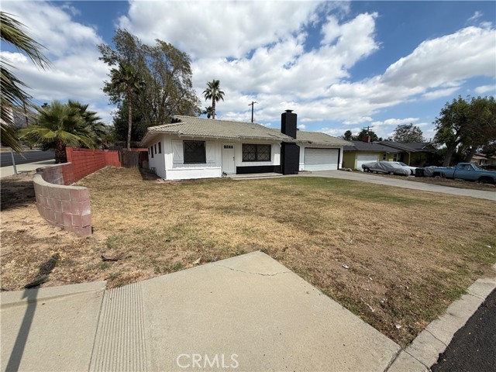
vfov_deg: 85.7
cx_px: 248
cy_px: 186
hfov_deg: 102.1
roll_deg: +0.8
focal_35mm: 14
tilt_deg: -8.6
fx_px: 201
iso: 25
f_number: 2.2
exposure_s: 1/770
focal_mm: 2.22
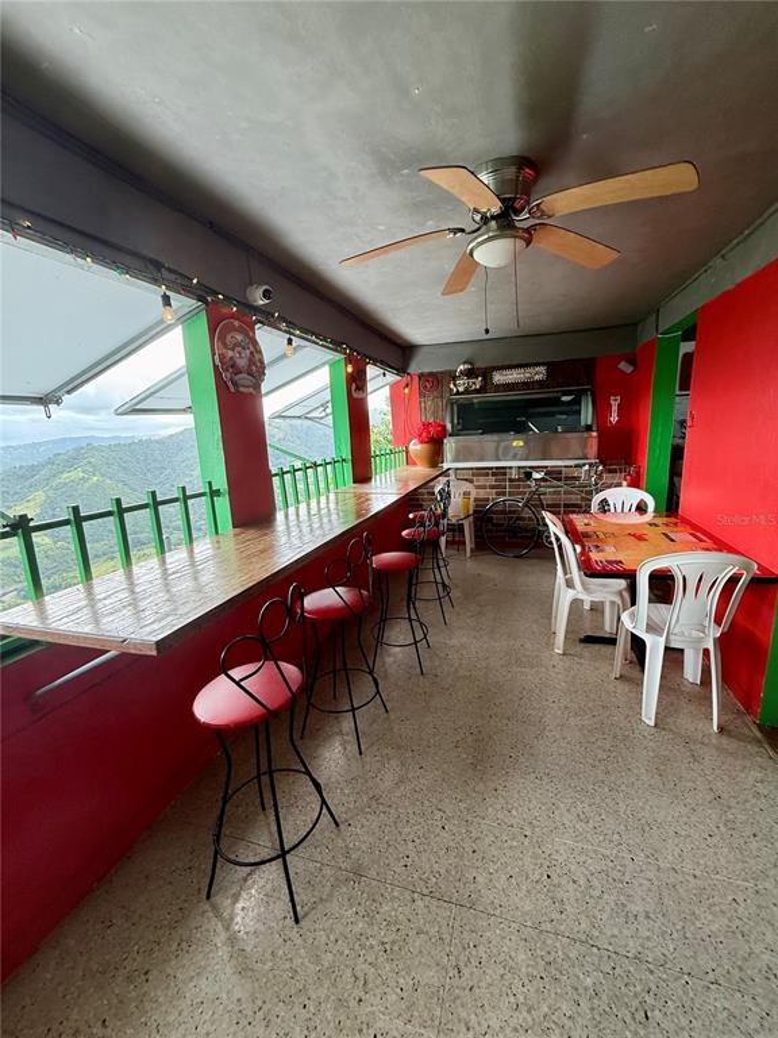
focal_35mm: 14
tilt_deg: -12.5
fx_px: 420
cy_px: 519
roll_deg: +1.7
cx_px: 389
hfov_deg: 85.7
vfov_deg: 102.1
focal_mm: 2.22
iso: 160
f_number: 2.2
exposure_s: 1/99
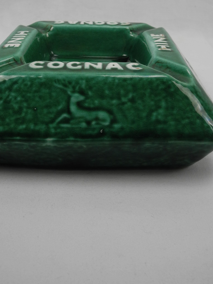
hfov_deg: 35.1
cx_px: 91
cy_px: 89
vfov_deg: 44.9
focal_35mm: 41
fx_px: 336
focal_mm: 6
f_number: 2.8
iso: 100
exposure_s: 1/145
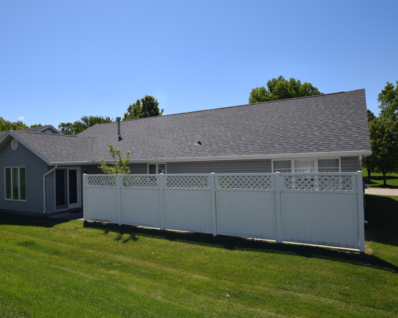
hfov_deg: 66.6
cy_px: 158
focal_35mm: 26
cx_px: 171
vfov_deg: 55.7
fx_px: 301
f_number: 10
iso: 200
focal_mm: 15
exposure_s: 1/400
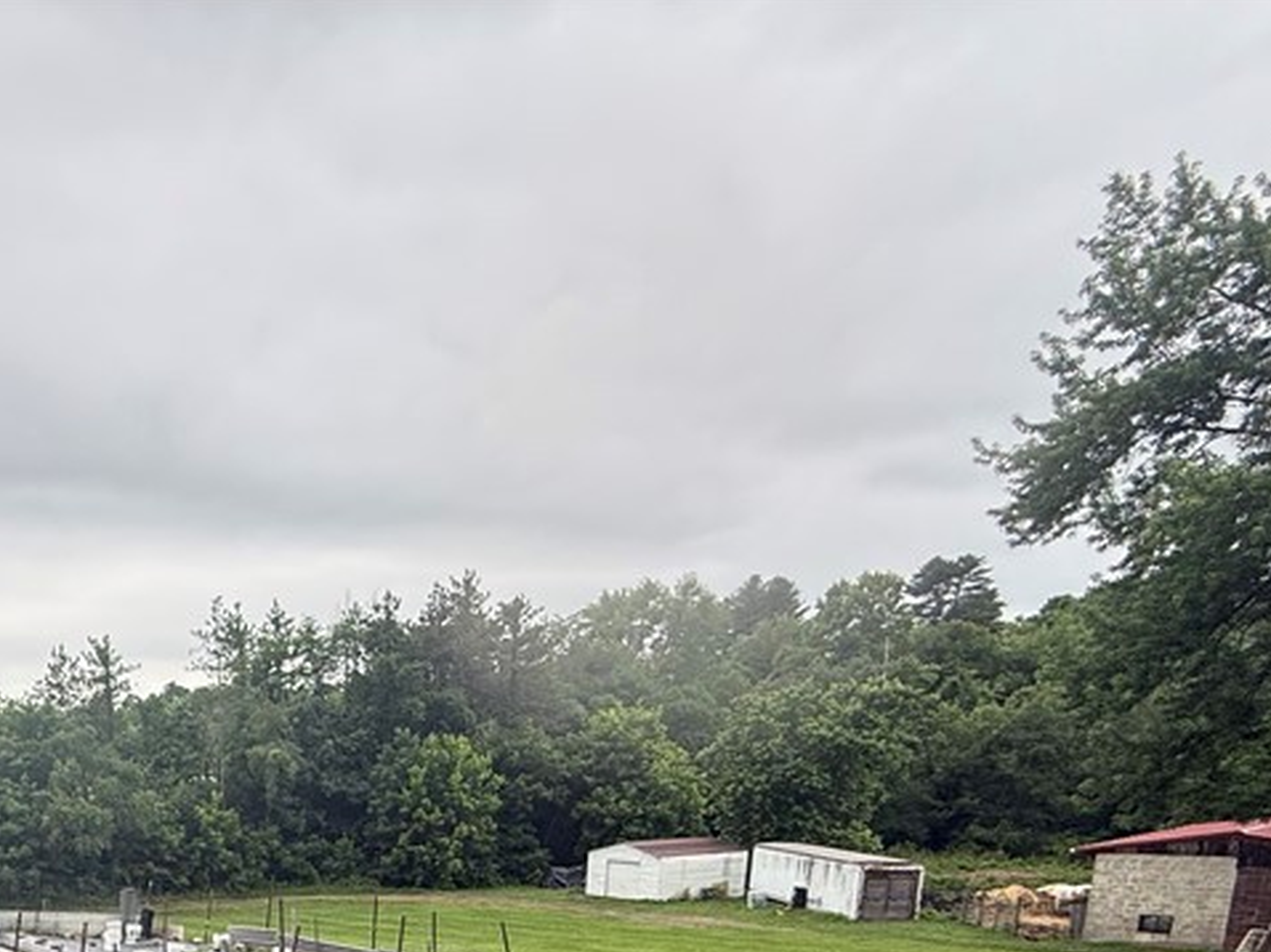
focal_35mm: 30
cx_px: 101
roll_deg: +2.2
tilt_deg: -12.6
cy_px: 1013
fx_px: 1101
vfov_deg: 39.4
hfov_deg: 52.0
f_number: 2.2
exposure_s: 1/267
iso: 64
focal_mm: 2.22
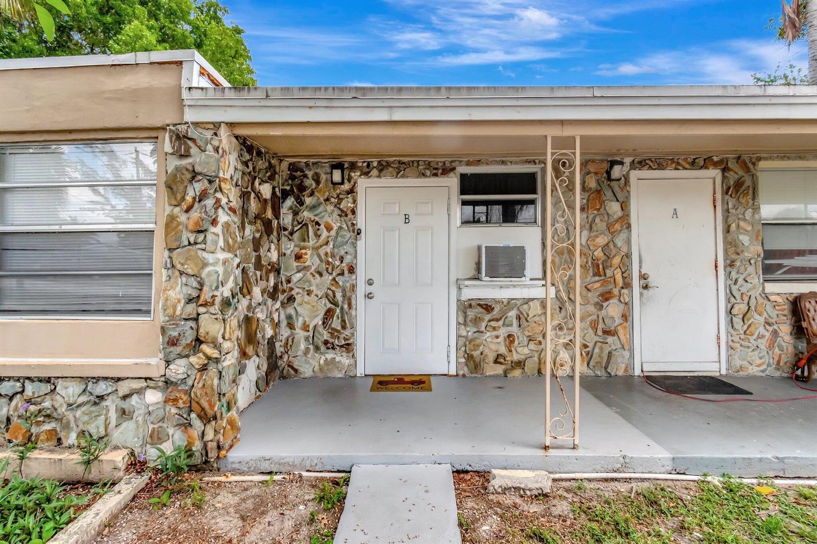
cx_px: 408
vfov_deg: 77.3
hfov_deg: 100.4
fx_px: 340
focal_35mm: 15
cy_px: 272
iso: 1100
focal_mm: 10
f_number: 8
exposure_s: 1/1600
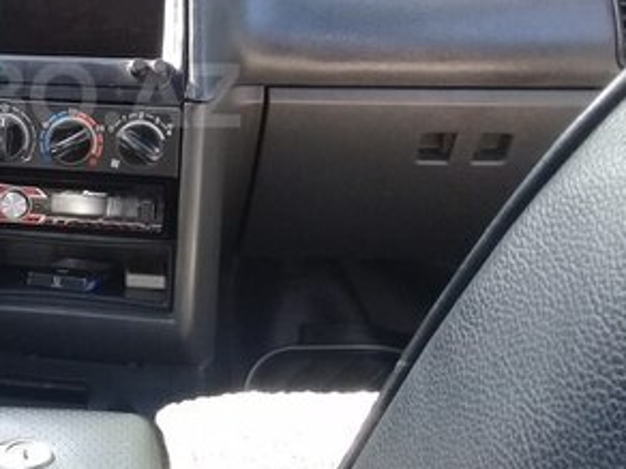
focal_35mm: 70
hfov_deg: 26.5
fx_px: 1266
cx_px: 21
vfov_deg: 20.8
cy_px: 95
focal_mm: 3.3
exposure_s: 1/50
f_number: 2.2
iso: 64
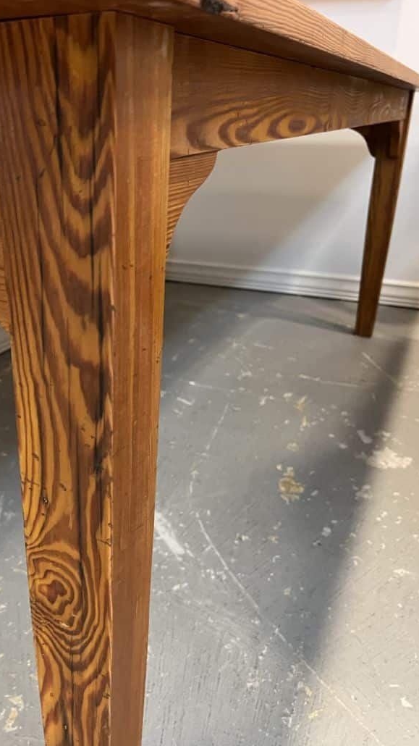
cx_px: 109
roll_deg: -0.2
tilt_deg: -21.0
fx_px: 652
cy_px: 375
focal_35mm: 33
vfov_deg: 59.5
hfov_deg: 34.9
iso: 320
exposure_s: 1/60
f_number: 1.5
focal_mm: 5.7
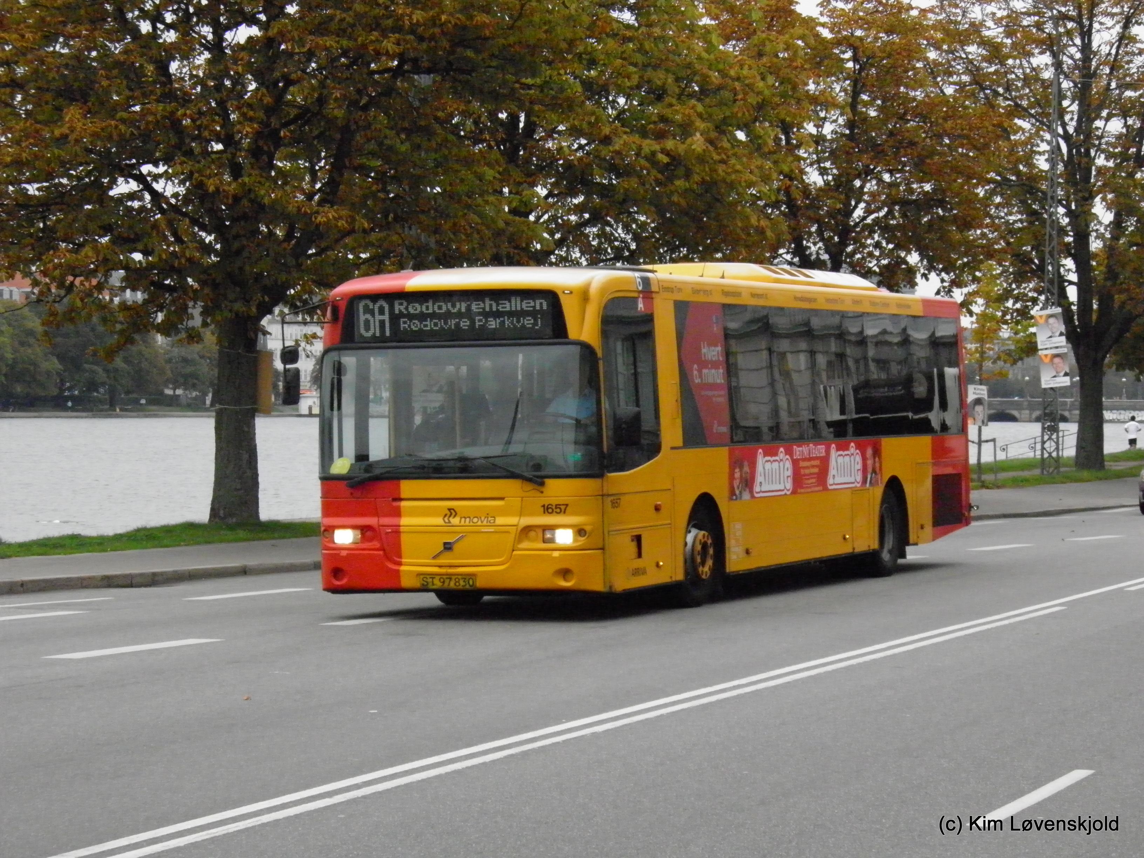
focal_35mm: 100
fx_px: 3305
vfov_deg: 14.8
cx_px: 572
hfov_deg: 19.6
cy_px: 429
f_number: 4
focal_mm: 17.1
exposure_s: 1/640
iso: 640
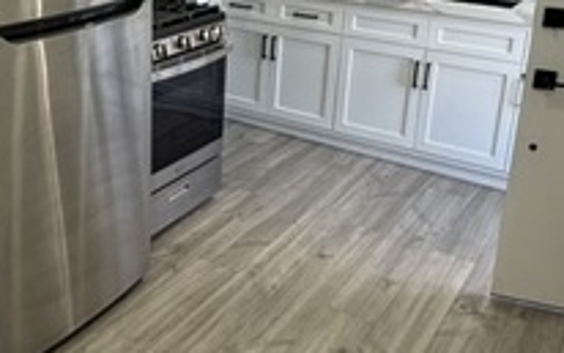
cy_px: 79
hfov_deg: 41.3
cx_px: 193
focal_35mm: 48
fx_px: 738
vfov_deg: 26.5
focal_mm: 2.22
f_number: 2.2
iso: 100
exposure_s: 1/120
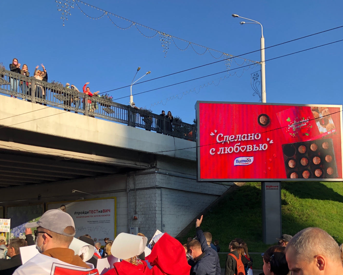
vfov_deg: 38.2
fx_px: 376
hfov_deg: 49.1
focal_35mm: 37
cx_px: 173
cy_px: 231
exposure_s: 1/666
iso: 20
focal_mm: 3.99
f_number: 1.8
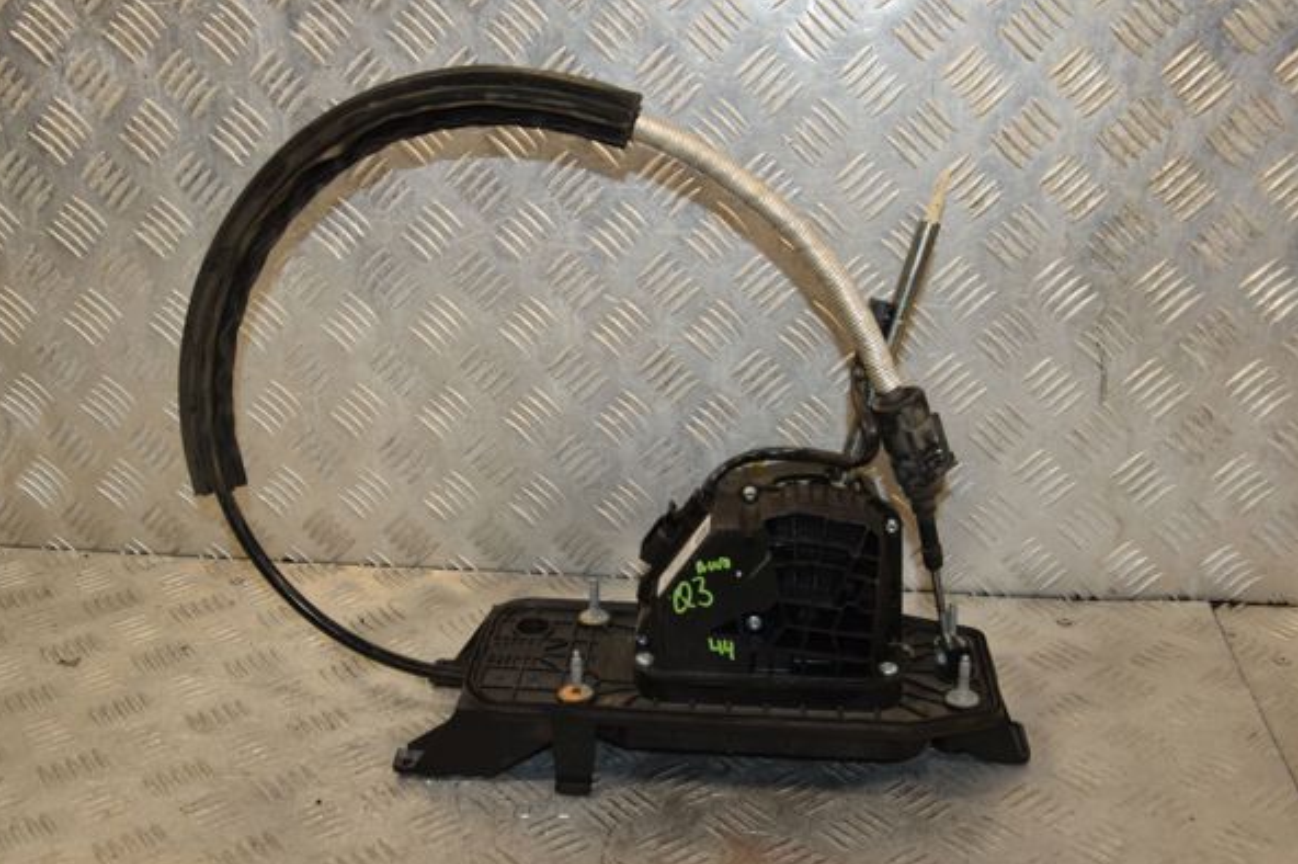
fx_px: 1461
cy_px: 461
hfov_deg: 47.9
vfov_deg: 32.9
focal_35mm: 41
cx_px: 601
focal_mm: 25
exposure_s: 1/200
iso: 800
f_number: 6.3
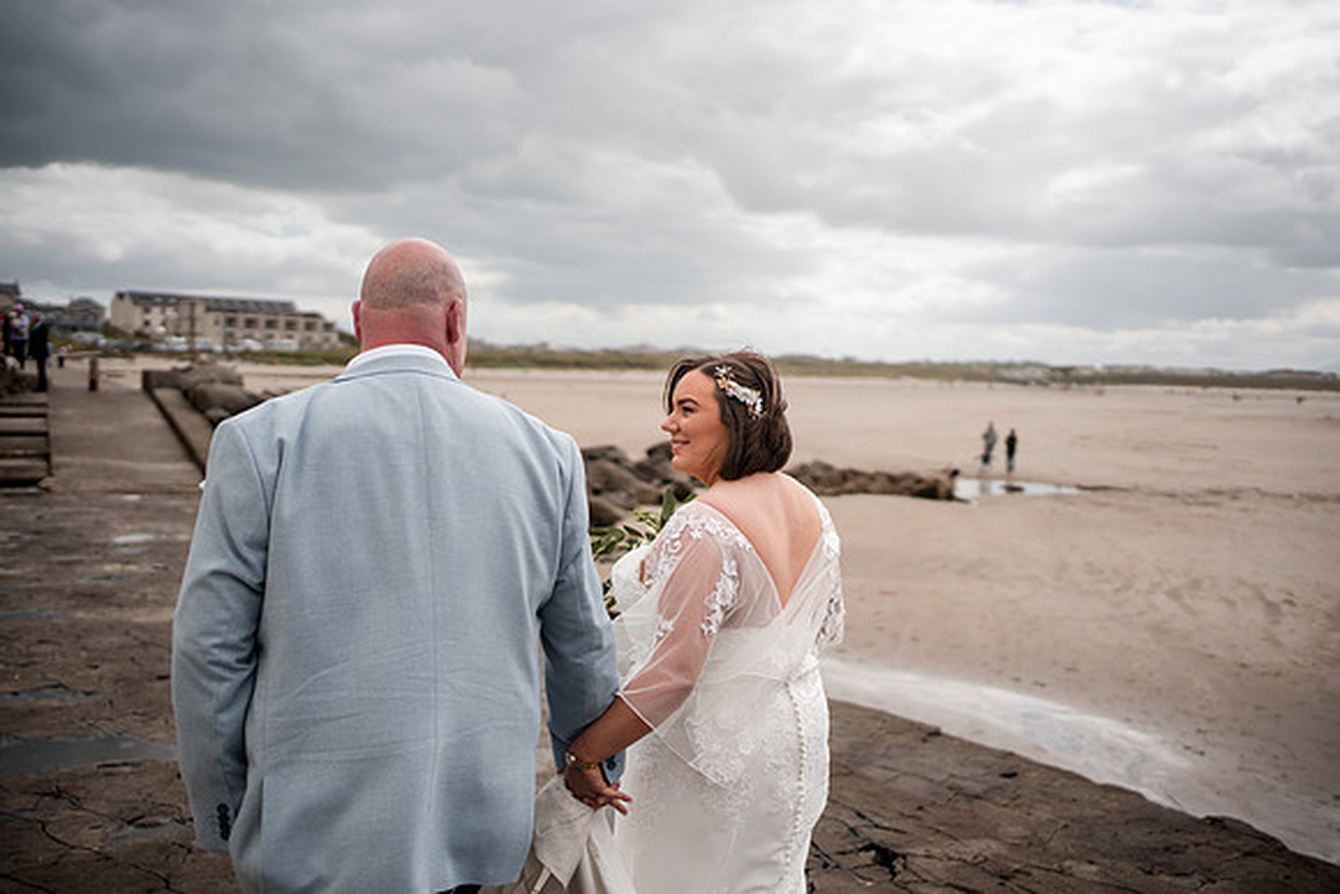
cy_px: 447
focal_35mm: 35
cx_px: 670
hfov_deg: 54.4
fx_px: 1303
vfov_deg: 37.9
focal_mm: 35
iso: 100
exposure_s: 1/8000
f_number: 1.8
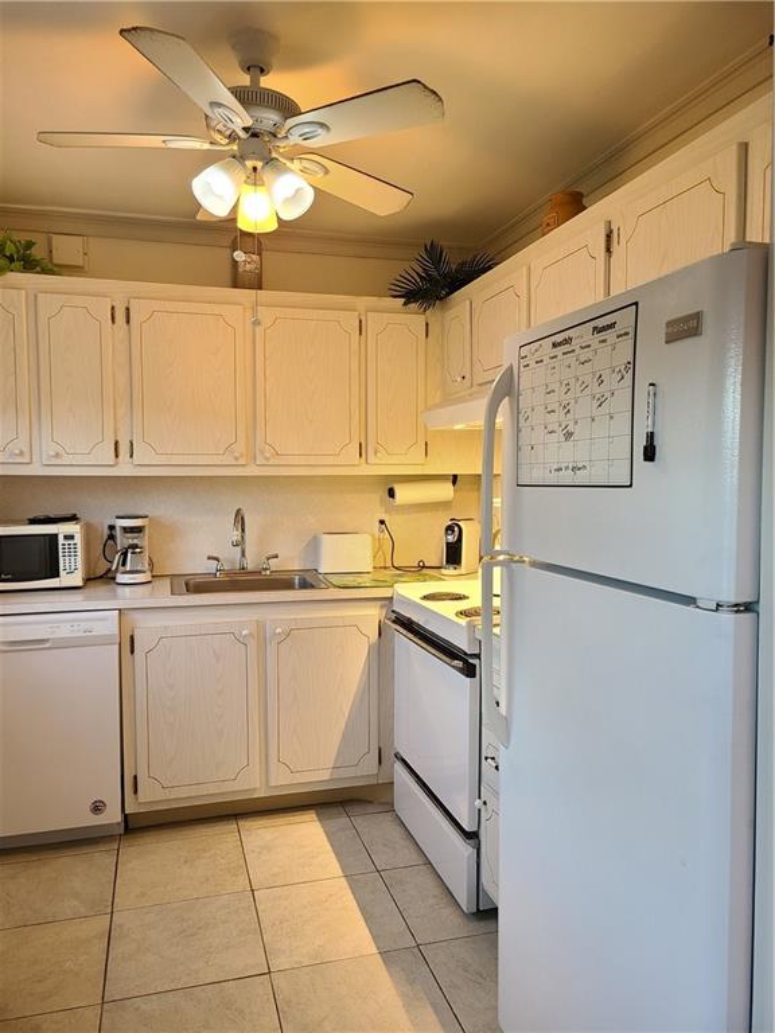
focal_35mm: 26
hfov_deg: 53.1
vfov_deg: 67.3
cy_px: 516
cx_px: 388
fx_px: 776
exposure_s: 1/59
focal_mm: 5.4
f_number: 1.8
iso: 160
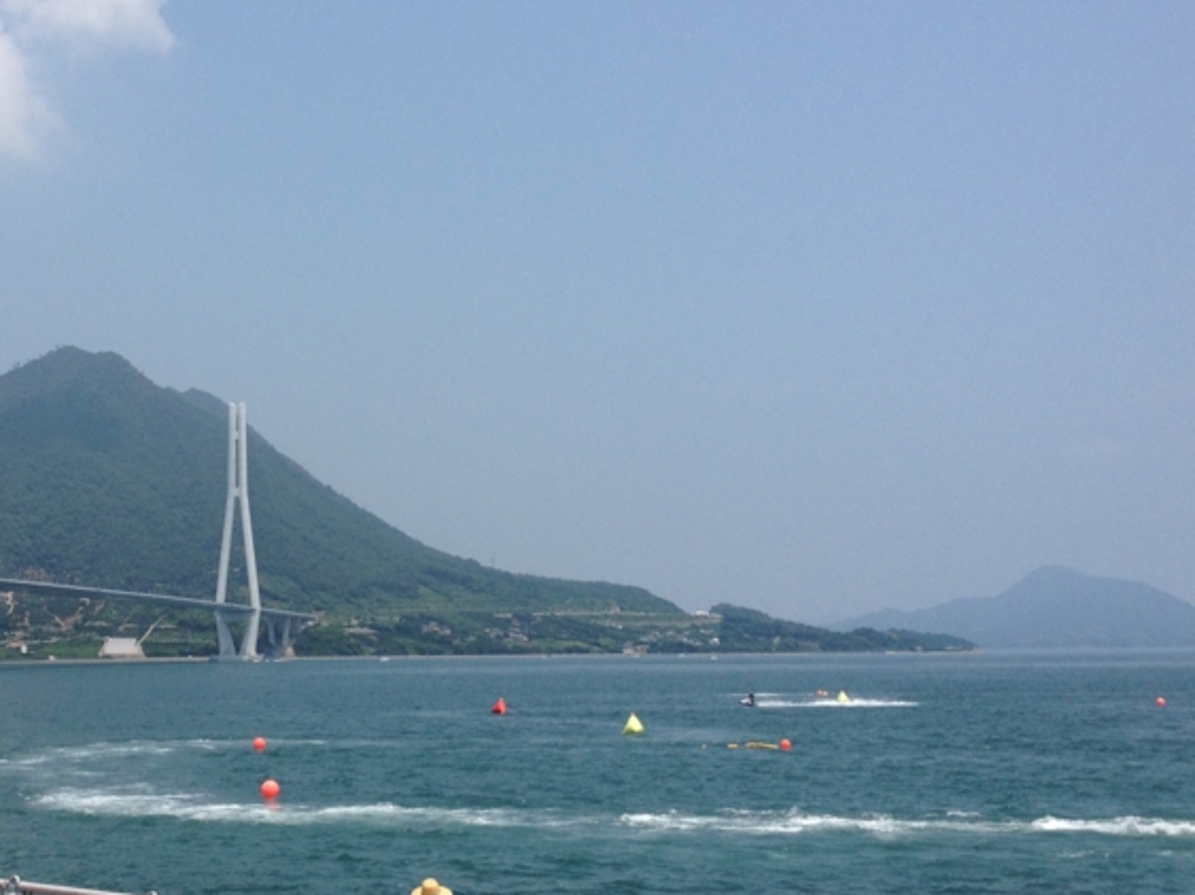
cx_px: 314
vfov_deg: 26.0
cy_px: 349
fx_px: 1933
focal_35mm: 56
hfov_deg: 33.7
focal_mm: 4.28
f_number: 2.4
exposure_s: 1/2762
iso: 64
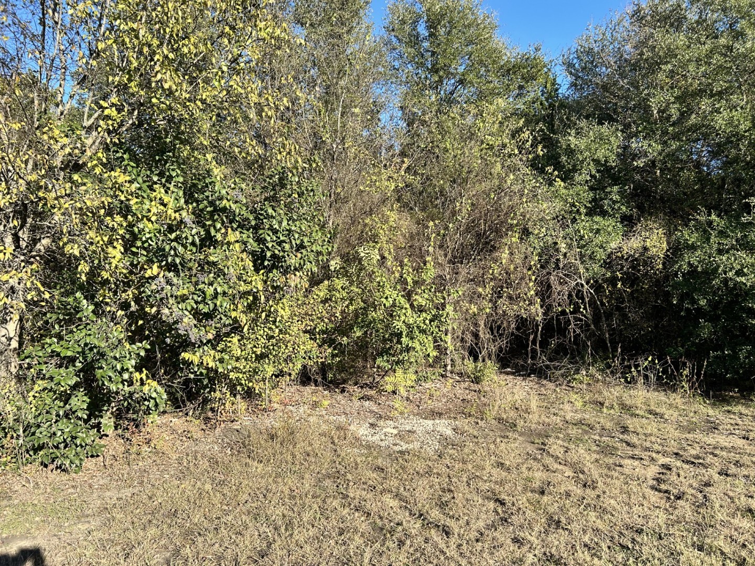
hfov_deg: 67.3
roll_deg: -0.3
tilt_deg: +0.6
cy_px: 283
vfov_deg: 53.1
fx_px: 567
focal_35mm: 26
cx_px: 378
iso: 50
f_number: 1.5
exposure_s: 1/1377
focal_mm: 5.7
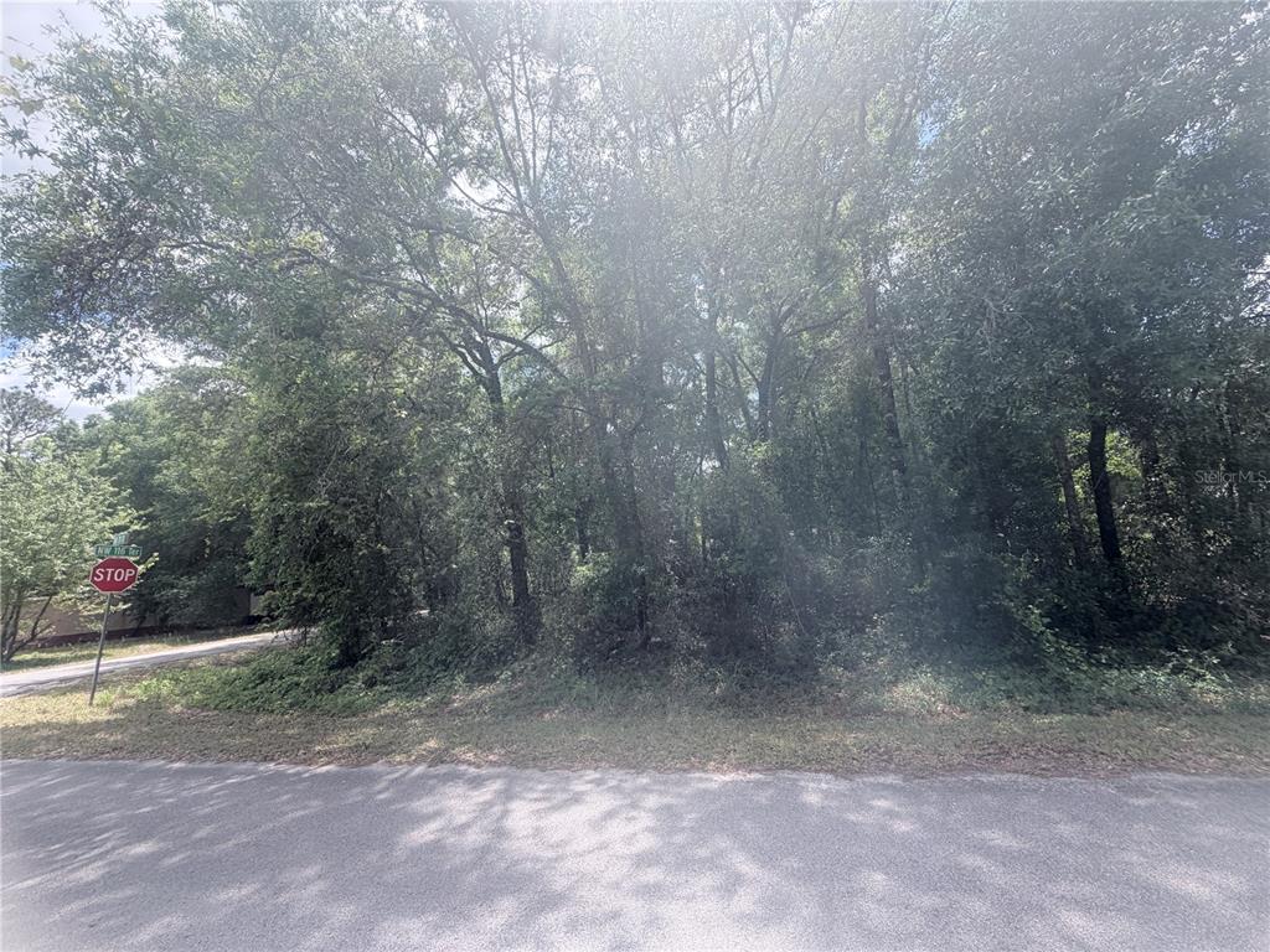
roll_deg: +7.1
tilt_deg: +11.5
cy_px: 476
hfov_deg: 102.1
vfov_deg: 85.7
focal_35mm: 14
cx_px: 635
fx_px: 514
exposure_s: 1/564
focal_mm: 2.22
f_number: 2.2
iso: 40
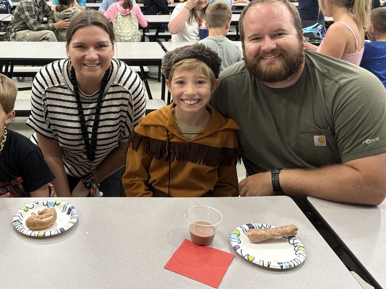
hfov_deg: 46.7
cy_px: 91
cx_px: 112
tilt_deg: -16.2
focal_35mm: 39
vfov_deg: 36.4
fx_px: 435
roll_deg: +0.8
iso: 250
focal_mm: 5.96
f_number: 1.6
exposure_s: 1/60
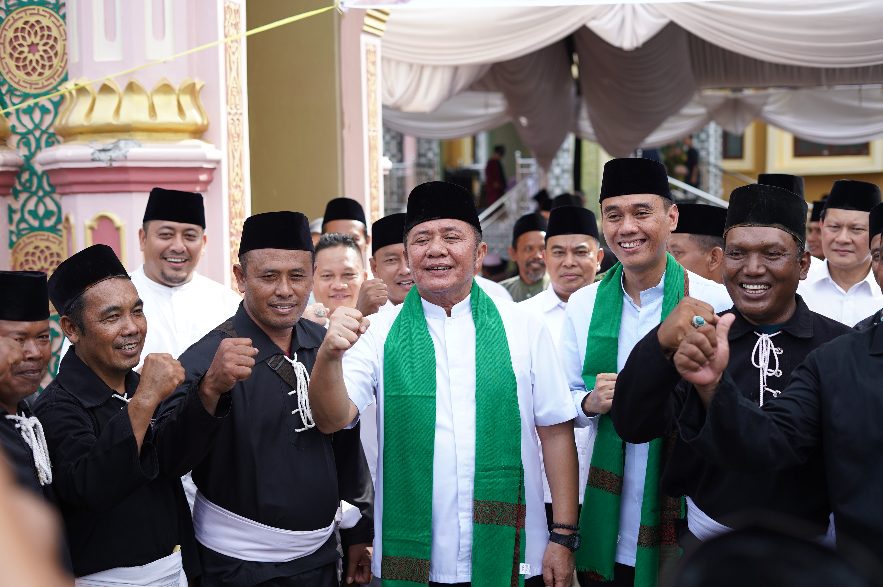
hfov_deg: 39.6
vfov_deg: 26.9
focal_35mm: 50
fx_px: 1225
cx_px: 442
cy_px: 294
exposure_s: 1/400
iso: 100
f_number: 2.8
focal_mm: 50
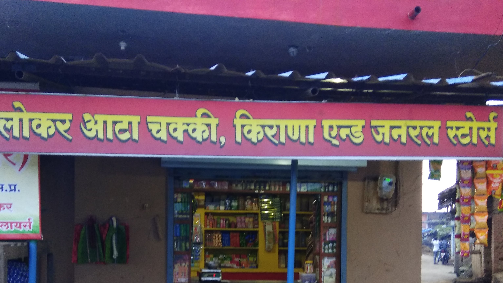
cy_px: 255
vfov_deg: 35.5
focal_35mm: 31
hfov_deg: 62.5
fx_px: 413
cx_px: 226
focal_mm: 3.57
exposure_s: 1/25
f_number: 2
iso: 400
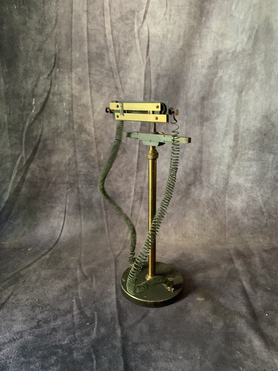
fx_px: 278
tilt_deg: -18.6
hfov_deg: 53.1
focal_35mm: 26
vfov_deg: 67.3
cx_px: 139
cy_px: 186
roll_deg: -0.2
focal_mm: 4.25
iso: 640
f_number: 1.8
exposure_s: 1/30
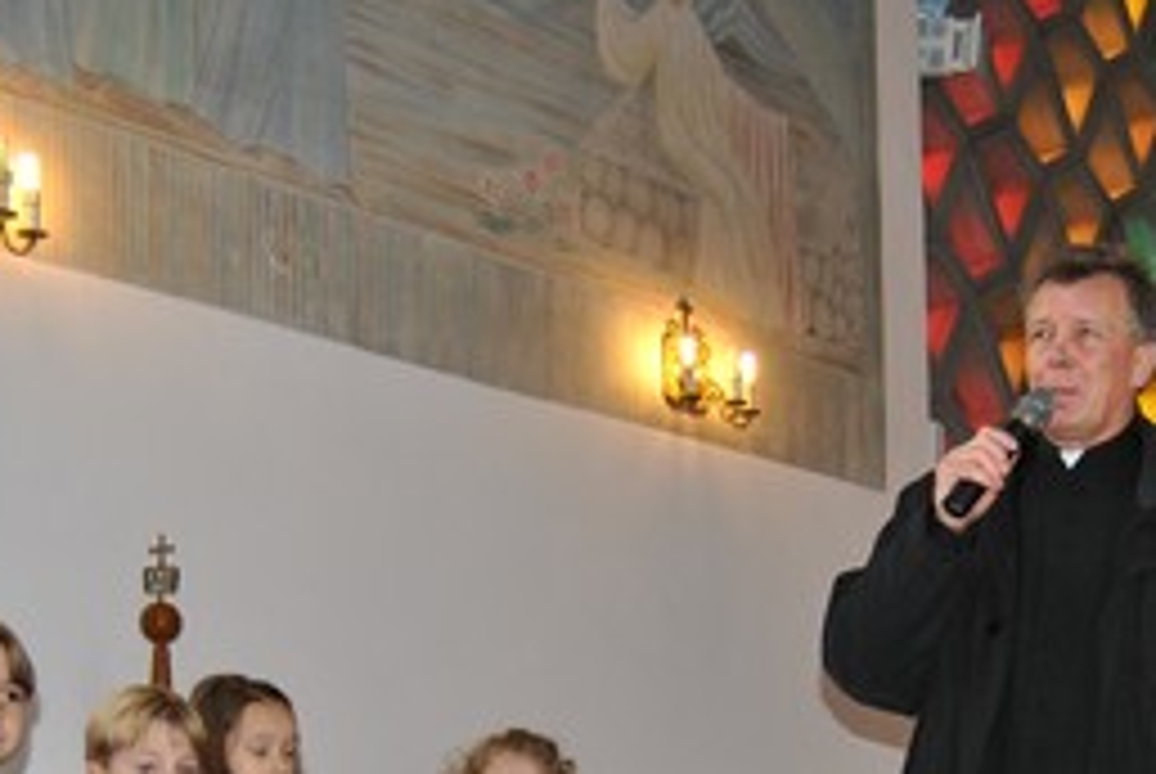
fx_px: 2475
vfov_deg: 17.1
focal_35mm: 77
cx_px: 634
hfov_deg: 26.3
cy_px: 896
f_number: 3.5
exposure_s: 1/60
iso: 200
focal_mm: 22
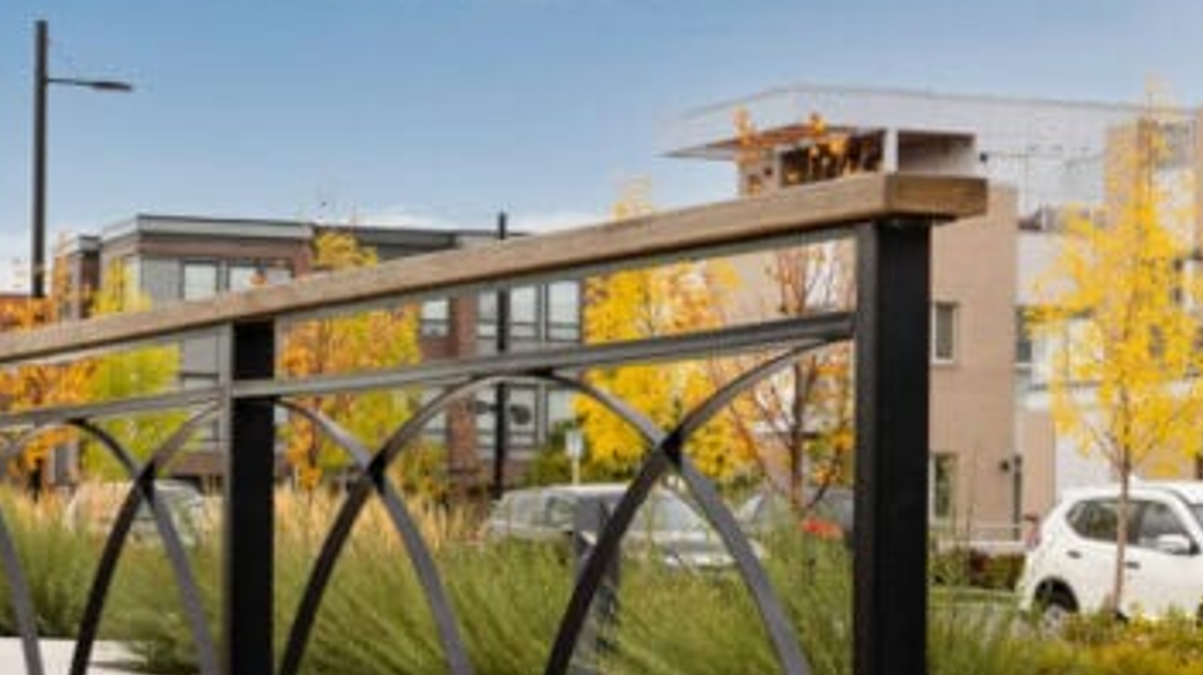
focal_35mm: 107
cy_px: 550
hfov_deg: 20.0
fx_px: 3411
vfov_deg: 11.3
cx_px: 432
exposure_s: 1/100
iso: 160
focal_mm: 35
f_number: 8
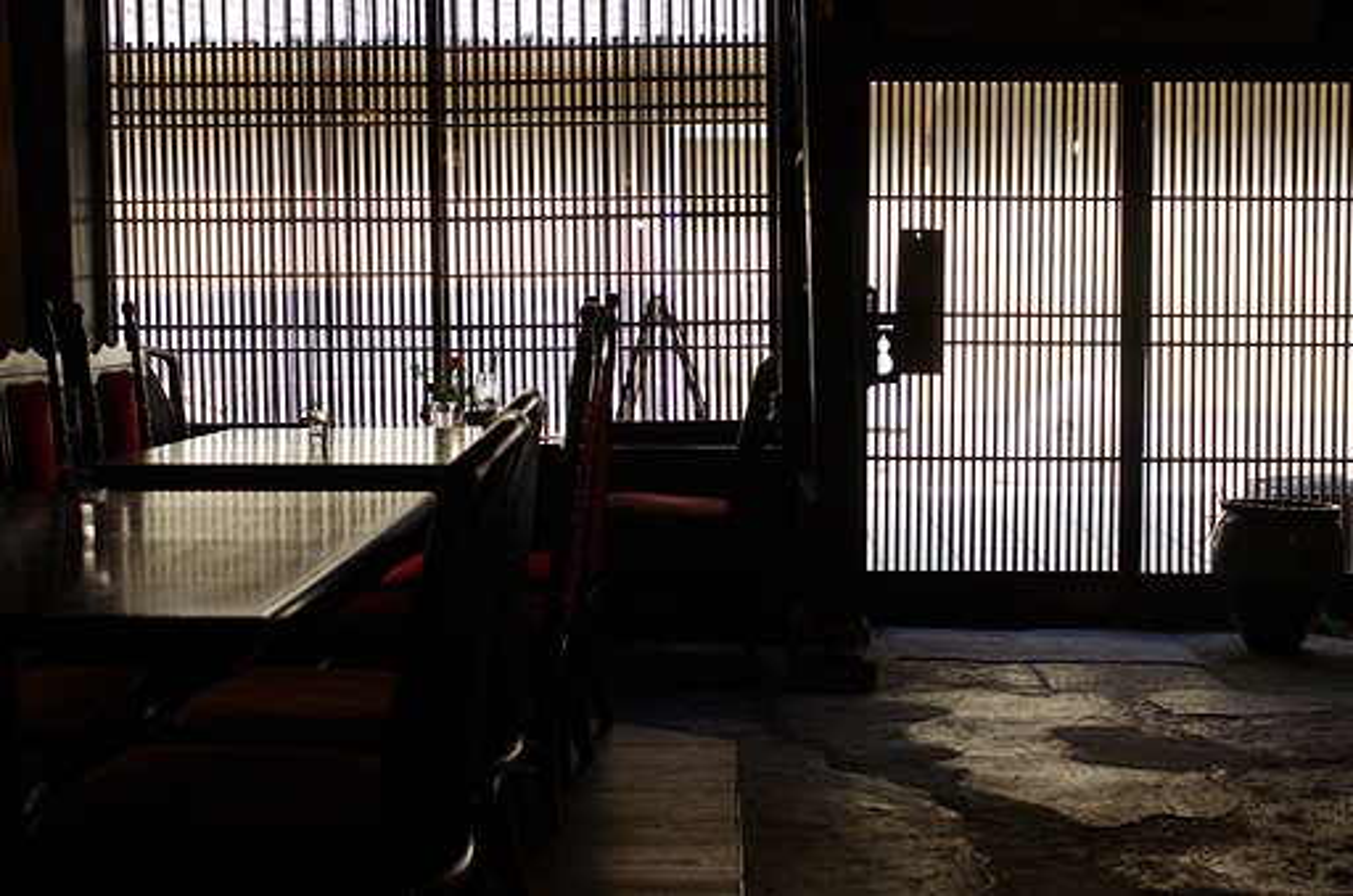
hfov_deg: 37.9
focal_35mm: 52
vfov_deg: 25.6
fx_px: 1969
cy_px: 448
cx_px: 676
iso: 200
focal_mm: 35
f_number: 5.6
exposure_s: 1/60
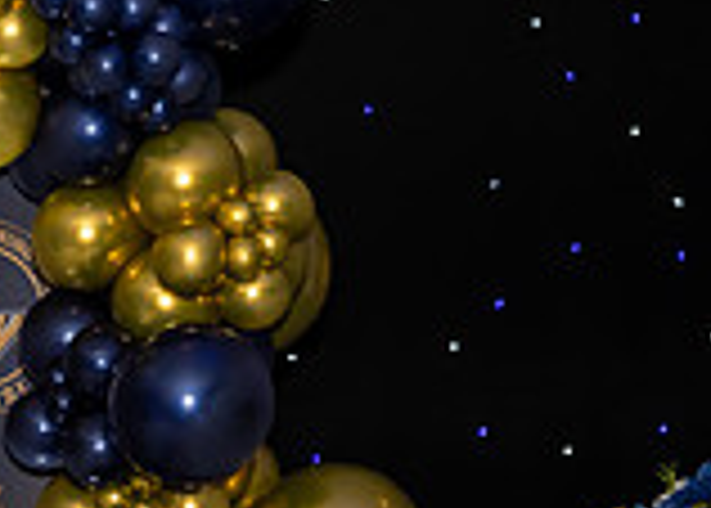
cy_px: 751
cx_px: -216
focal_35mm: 126
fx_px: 2545
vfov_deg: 11.0
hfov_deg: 15.2
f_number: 8
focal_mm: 30
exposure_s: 1/250
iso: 800
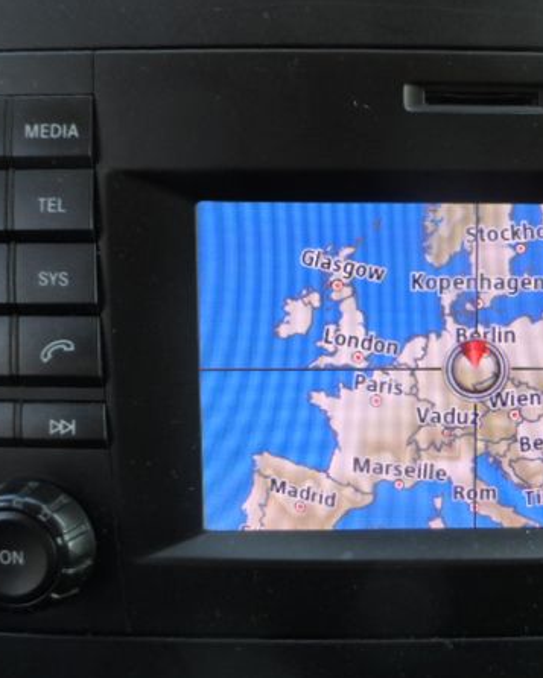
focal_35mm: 42
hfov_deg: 34.5
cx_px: 441
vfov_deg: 43.8
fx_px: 843
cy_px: 353
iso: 80
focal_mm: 4
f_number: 3.2
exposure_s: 1/60
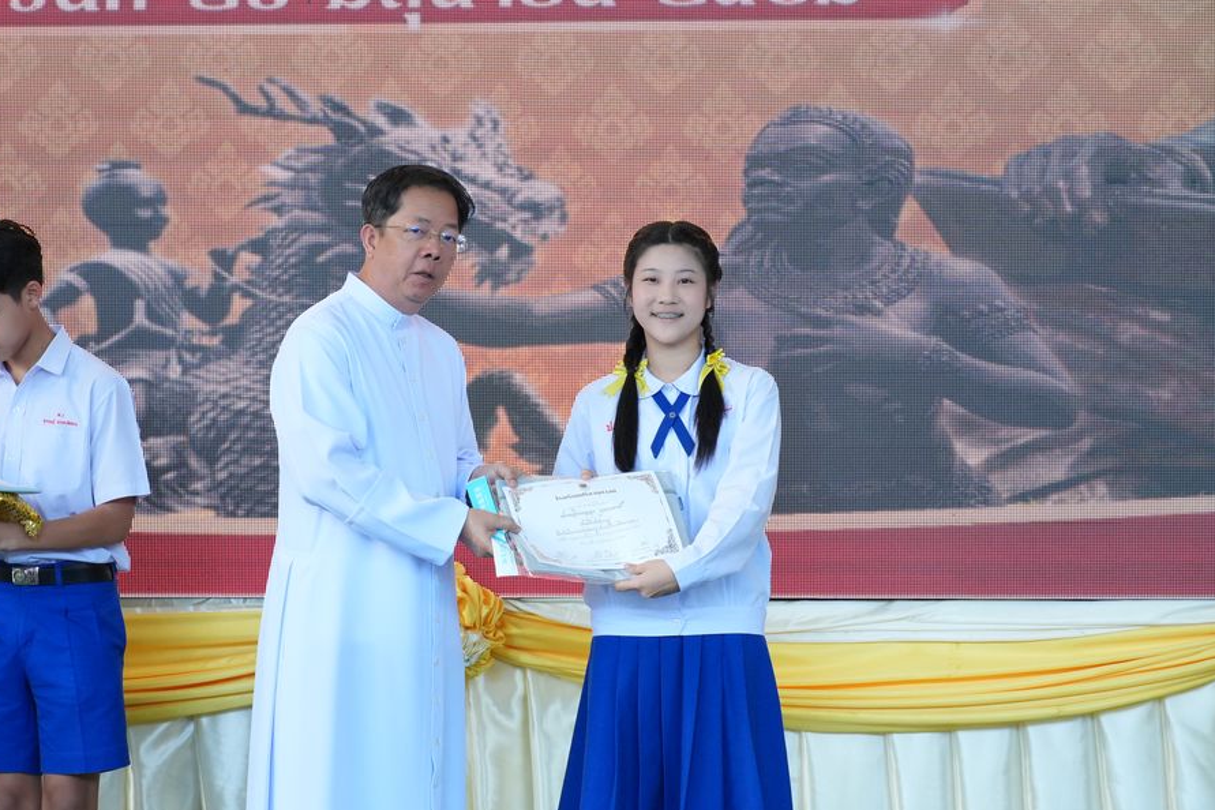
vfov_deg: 11.5
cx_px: 555
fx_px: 4035
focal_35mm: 120
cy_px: 423
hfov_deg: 17.1
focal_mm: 71
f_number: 5.6
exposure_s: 1/125
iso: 1600
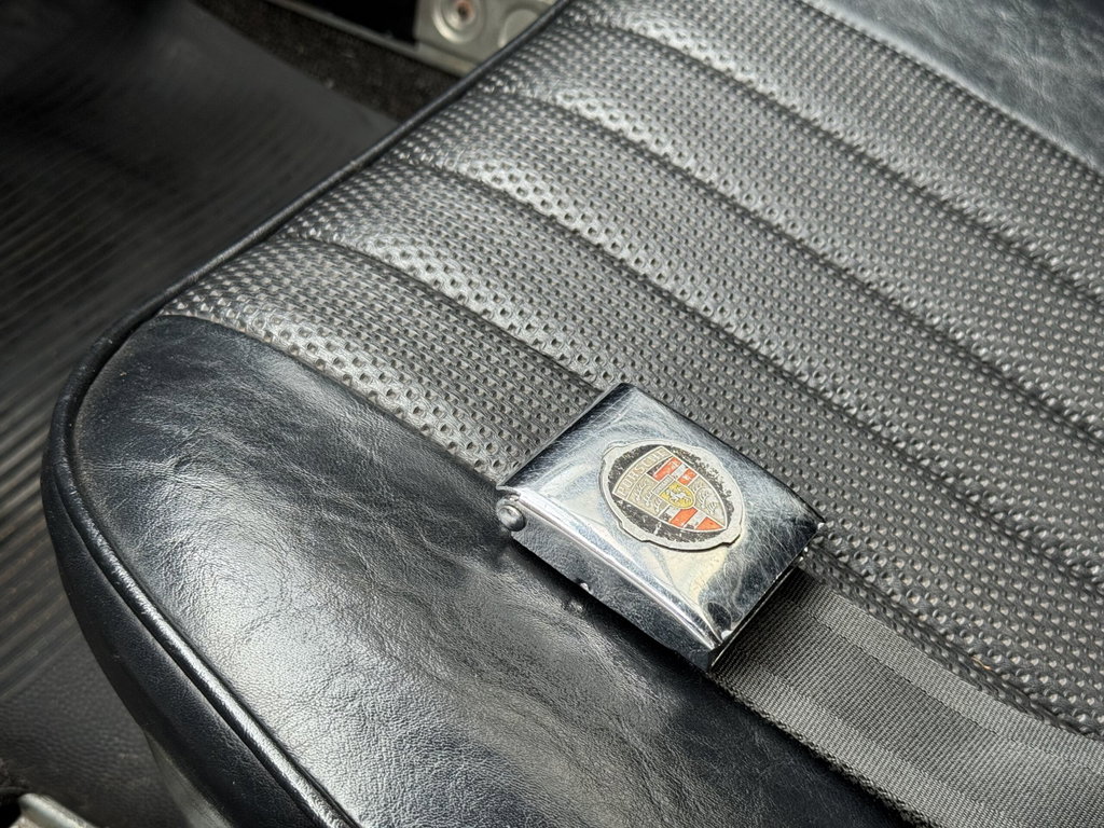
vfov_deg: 30.3
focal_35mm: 48
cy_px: 414
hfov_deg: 39.7
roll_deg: -7.0
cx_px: 552
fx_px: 1531
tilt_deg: -43.5
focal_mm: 6.76
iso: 64
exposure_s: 1/171
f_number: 1.78
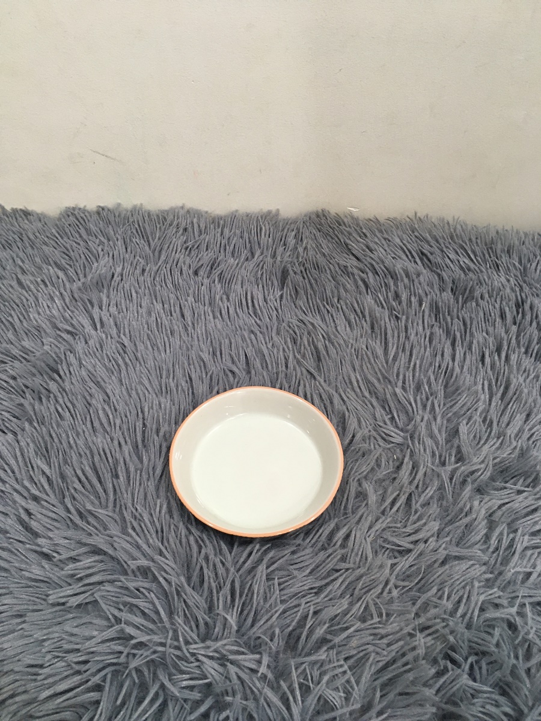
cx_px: 270
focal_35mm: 29
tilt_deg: -51.1
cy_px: 360
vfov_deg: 61.7
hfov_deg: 48.2
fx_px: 604
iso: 125
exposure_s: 1/33
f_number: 2.2
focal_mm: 4.15
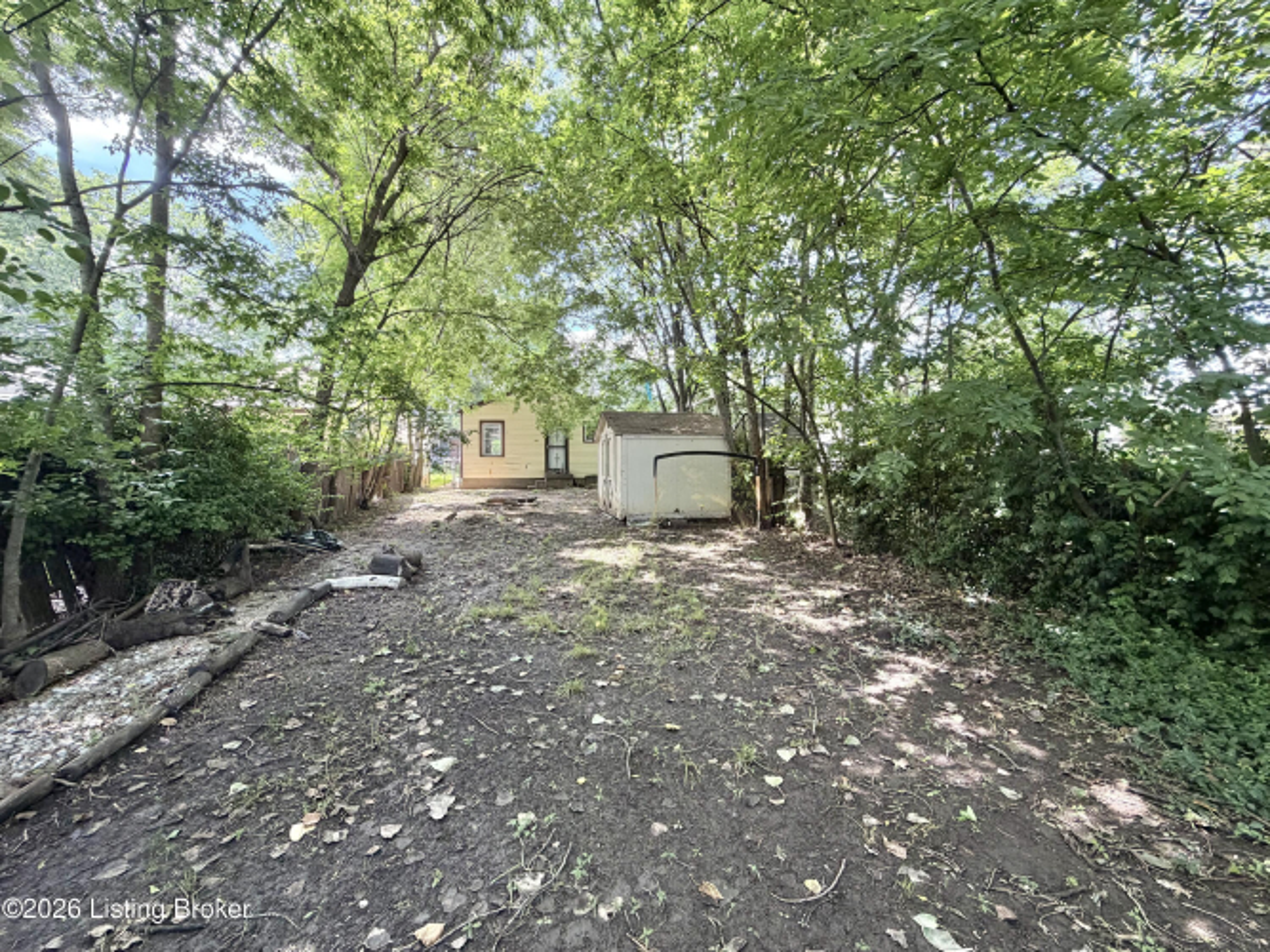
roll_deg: +0.1
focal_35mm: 14
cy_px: 476
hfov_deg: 102.1
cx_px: 635
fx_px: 514
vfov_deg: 85.7
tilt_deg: -1.7
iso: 160
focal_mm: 2.22
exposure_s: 1/121
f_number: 2.2
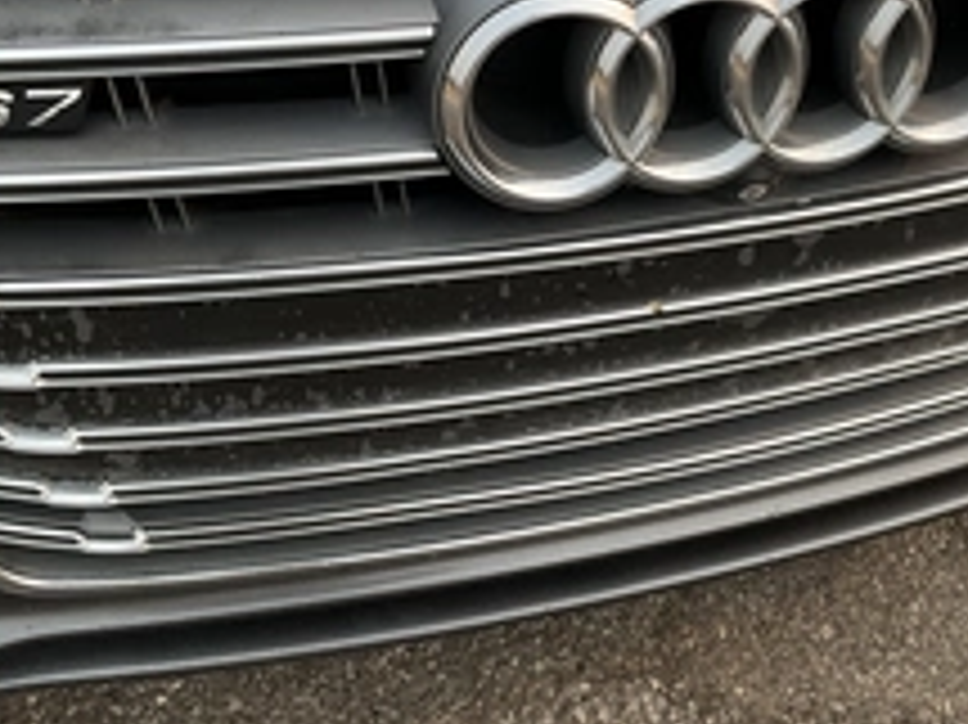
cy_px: 256
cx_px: 617
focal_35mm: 54
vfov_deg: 26.9
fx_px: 1509
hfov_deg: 35.3
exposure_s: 1/683
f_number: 1.8
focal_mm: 3
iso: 25
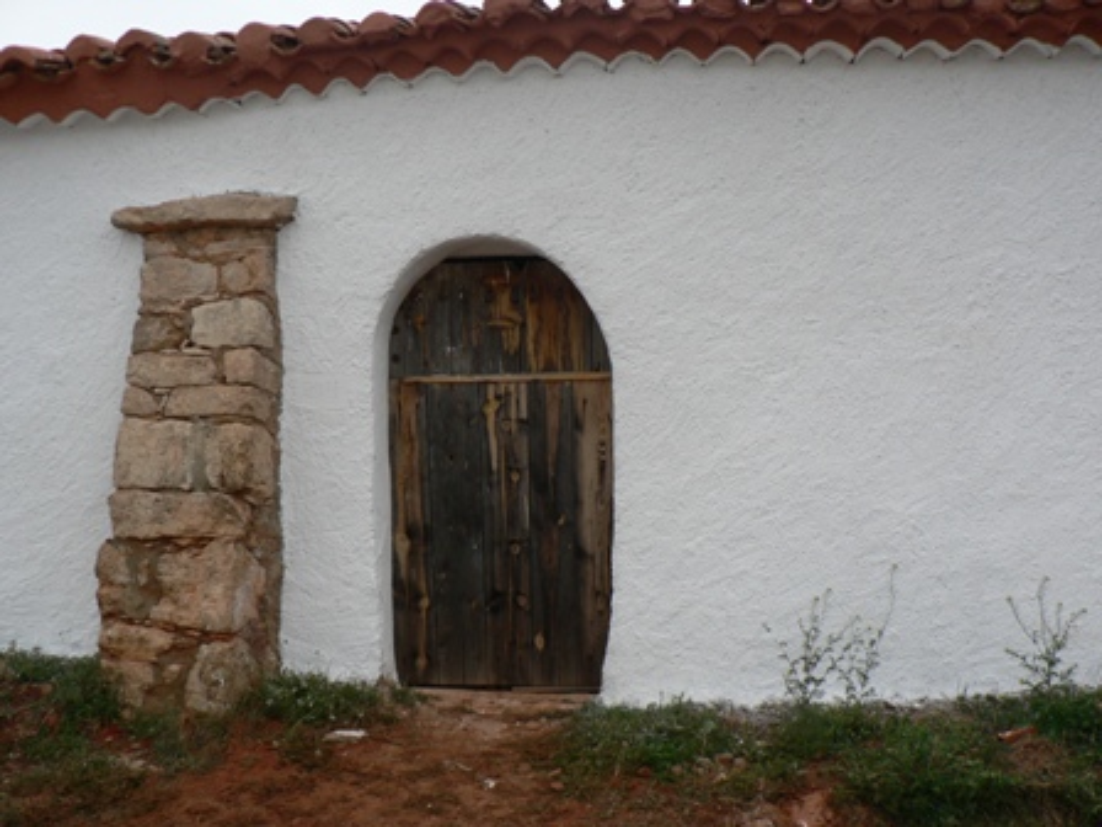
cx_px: 551
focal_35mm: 36
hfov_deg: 51.4
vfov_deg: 39.7
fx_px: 1146
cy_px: 414
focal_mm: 6
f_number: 2.8
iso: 80
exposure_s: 1/100
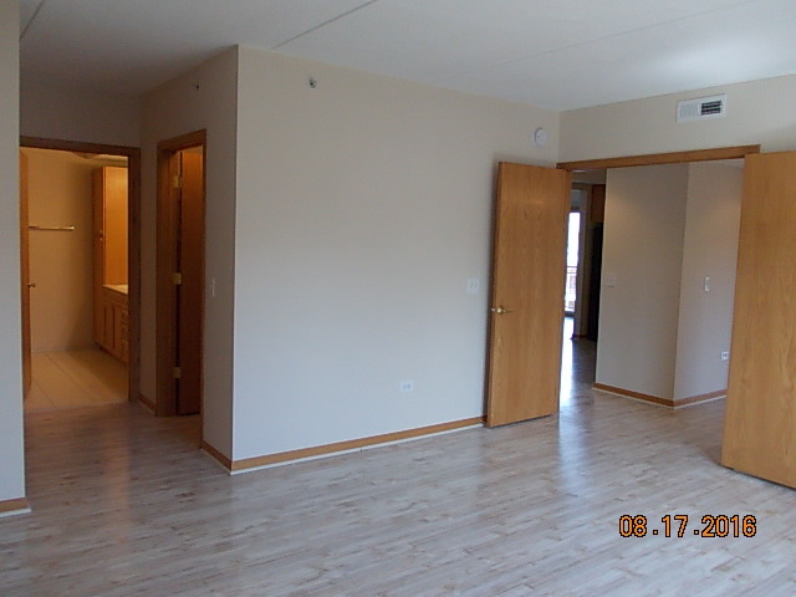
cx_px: 398
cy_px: 298
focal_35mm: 28
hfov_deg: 63.4
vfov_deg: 49.7
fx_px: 644
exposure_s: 1/125
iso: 200
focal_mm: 4
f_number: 2.7
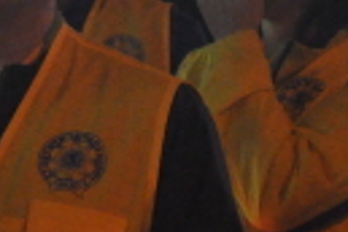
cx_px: -32
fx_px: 2518
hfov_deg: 7.9
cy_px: -31
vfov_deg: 5.3
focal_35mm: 260
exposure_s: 1/250
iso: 3200
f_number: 3.2
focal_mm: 35
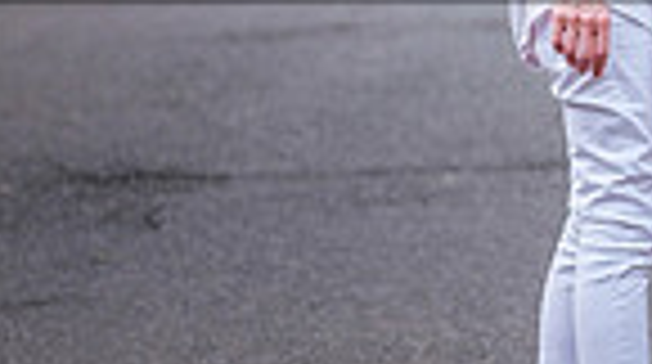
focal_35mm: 612
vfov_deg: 2.0
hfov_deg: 3.5
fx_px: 10563
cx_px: 769
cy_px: -164
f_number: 2.8
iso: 400
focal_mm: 90.6
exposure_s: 1/200
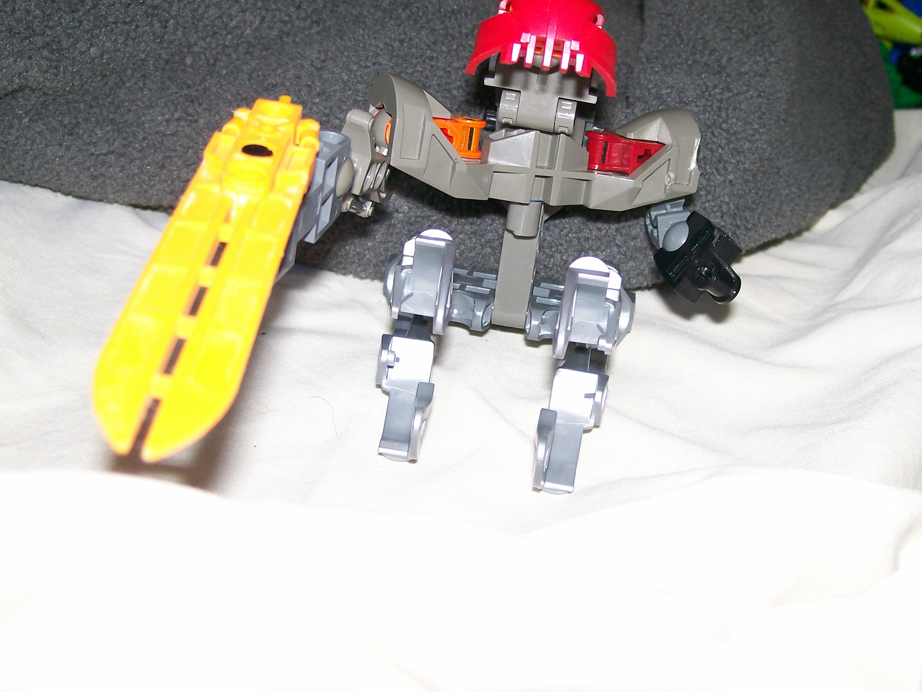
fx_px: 1172
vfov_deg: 32.8
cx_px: 503
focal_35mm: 44
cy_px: 304
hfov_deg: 42.9
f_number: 2.7
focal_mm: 6
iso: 80
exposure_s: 1/64
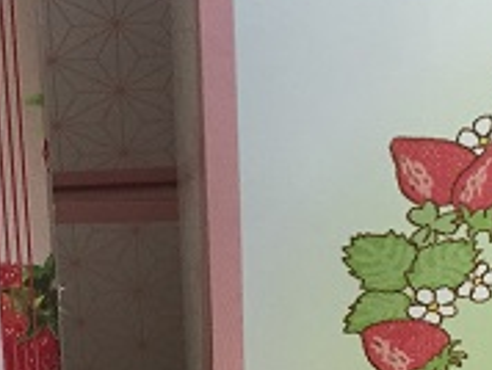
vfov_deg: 12.7
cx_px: 243
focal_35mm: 117
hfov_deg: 16.8
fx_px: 1665
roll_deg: +0.2
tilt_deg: -29.8
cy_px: 133
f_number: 2.2
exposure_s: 1/30
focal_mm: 4.15
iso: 50
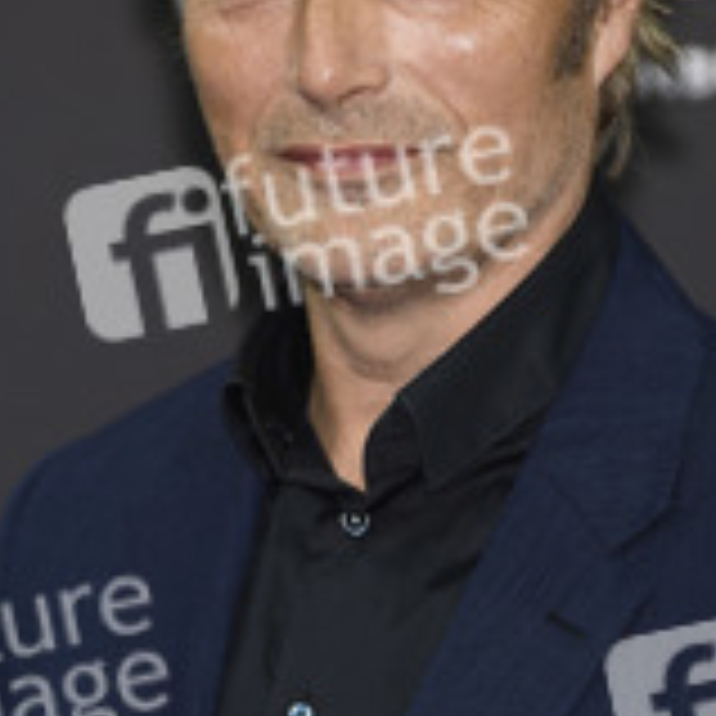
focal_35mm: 427
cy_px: 459
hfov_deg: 4.1
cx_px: 428
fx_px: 9992
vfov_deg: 4.1
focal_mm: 200
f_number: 4
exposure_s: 1/400
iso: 640
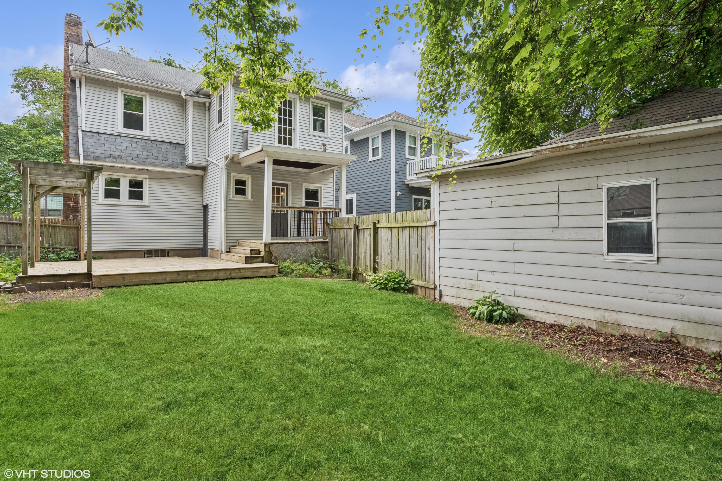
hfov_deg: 90.0
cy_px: 240
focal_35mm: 18
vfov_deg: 67.4
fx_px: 361
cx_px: 361
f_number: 8
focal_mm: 18
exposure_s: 1/200
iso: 400
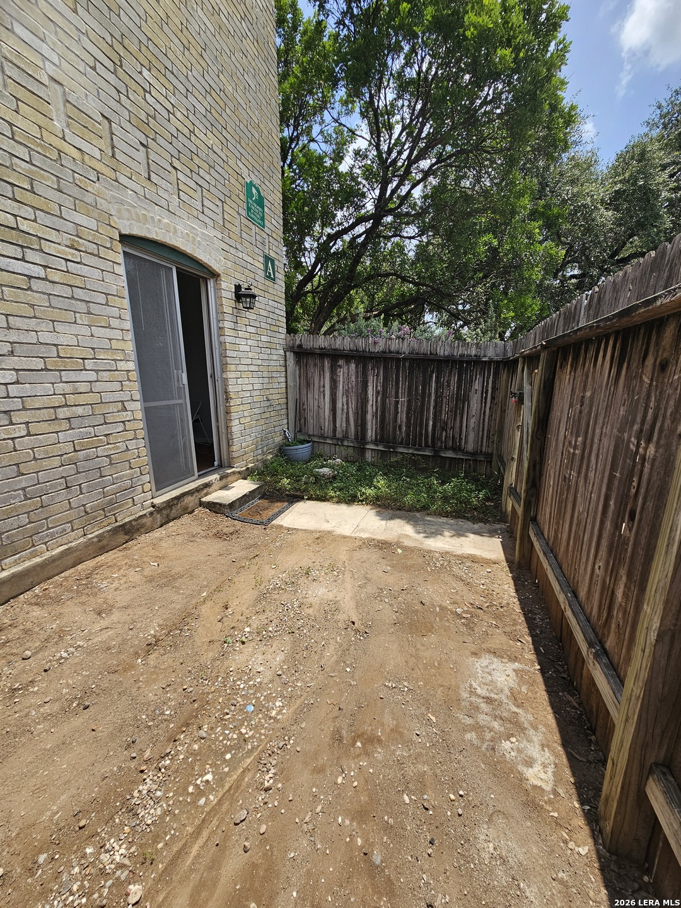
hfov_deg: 89.9
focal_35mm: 13
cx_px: 340
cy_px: 454
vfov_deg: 106.2
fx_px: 341
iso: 50
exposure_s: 1/1391
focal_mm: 2.2
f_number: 2.2
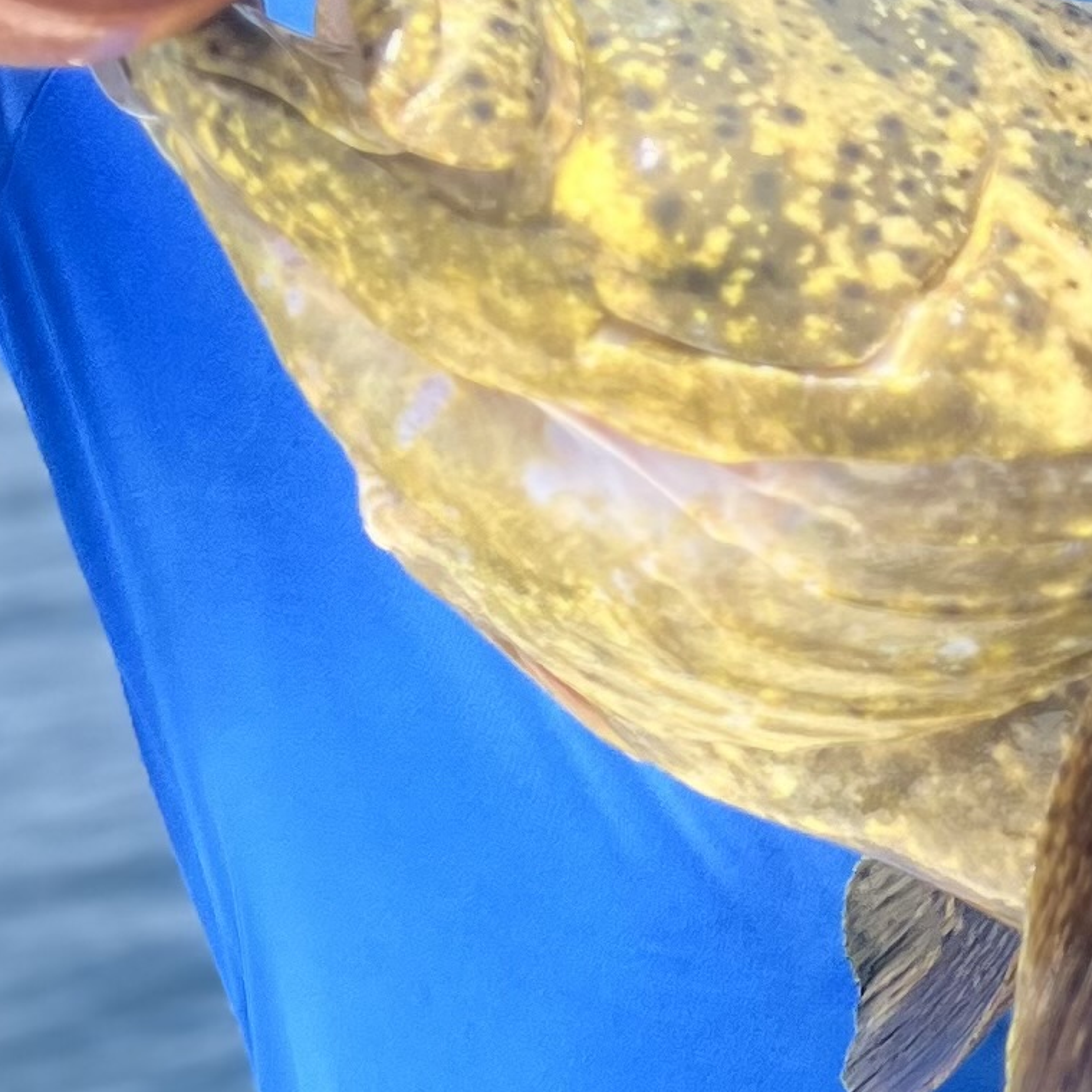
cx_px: 1474
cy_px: 405
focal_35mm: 122
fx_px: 4354
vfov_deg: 14.3
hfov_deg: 13.7
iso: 50
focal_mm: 5.7
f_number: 1.5
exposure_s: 1/5076
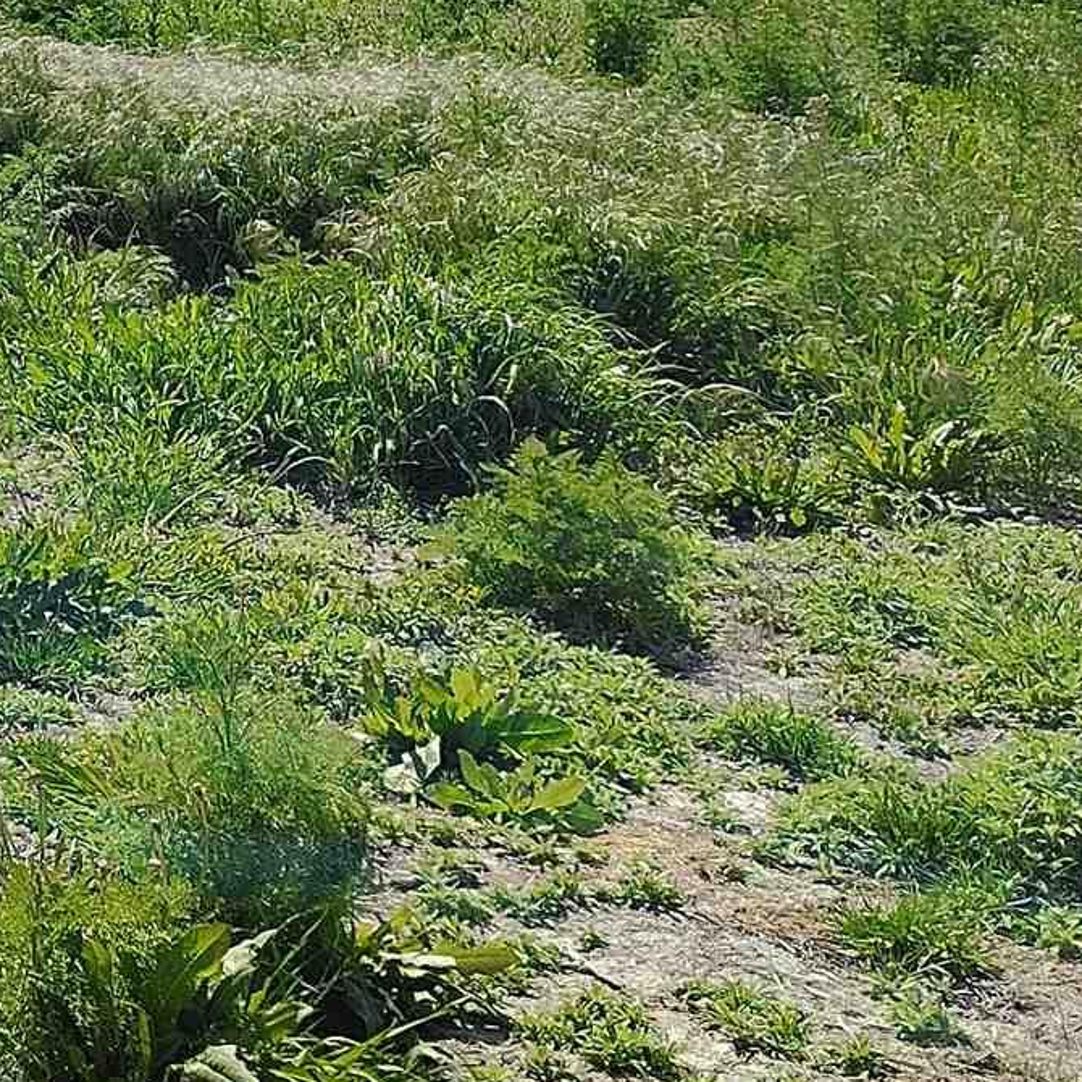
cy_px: -292
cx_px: -1260
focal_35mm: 97
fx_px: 3430
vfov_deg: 17.0
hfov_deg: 14.2
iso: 100
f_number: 1.8
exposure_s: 1/1037
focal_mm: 5.56
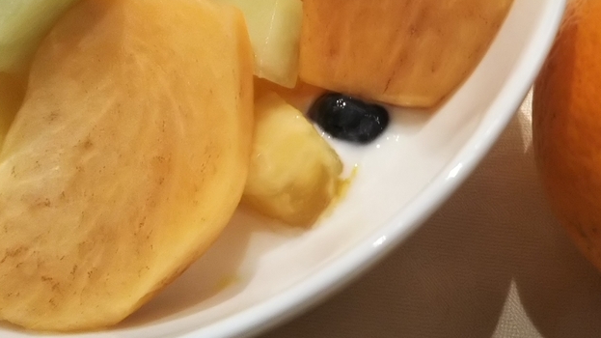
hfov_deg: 33.0
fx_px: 1004
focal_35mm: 63
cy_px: 30
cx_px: 402
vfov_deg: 18.8
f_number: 2.2
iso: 80
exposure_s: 1/30
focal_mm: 4
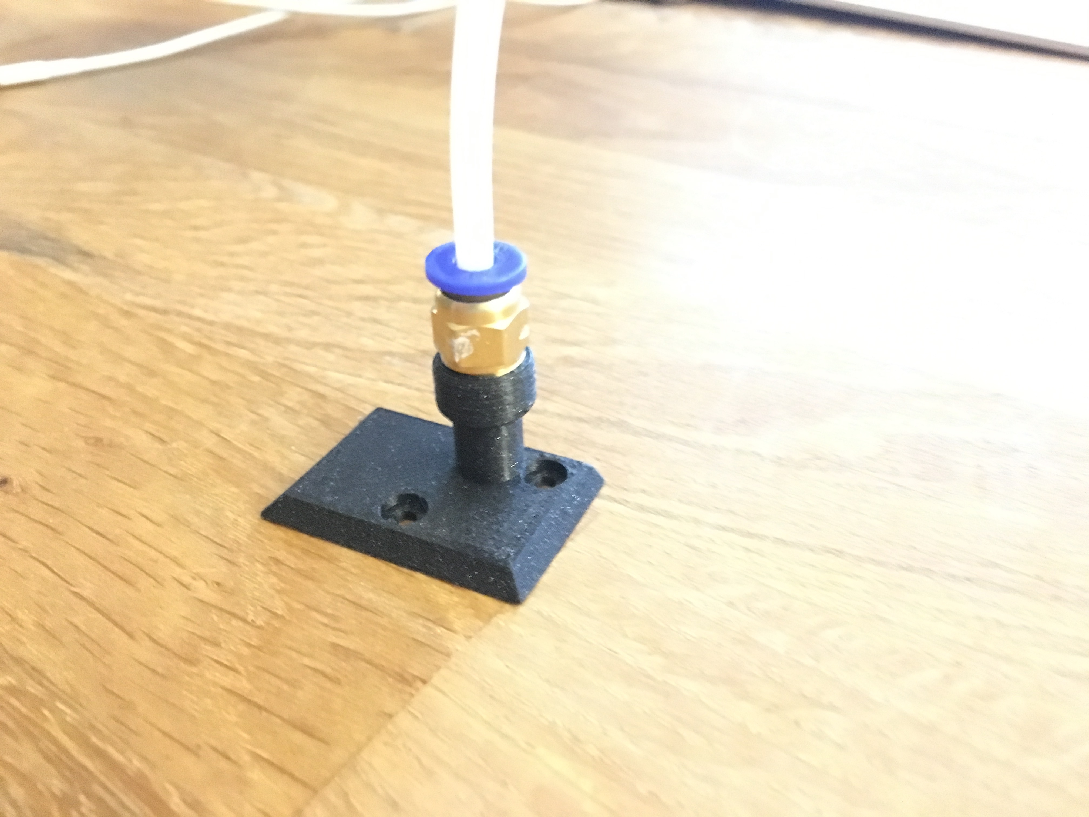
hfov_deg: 61.7
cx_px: 544
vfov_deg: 48.2
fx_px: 912
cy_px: 408
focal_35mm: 29
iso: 1250
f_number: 2.2
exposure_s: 1/17
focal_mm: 4.15
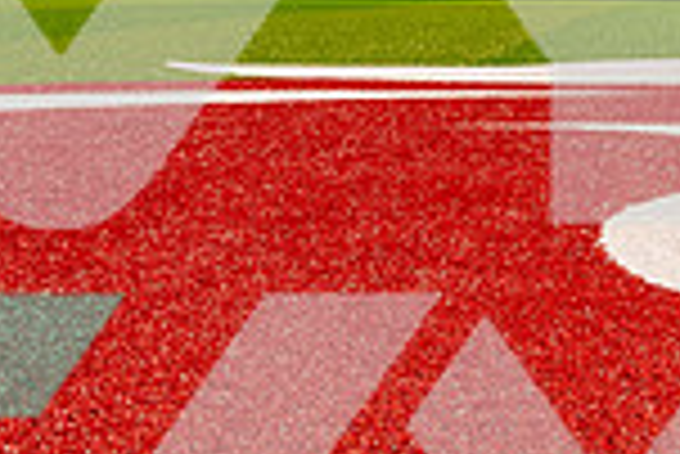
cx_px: 815
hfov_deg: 20.5
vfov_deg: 14.5
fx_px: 1758
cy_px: -11
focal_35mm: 93
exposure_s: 1/250
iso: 100
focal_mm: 24
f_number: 8
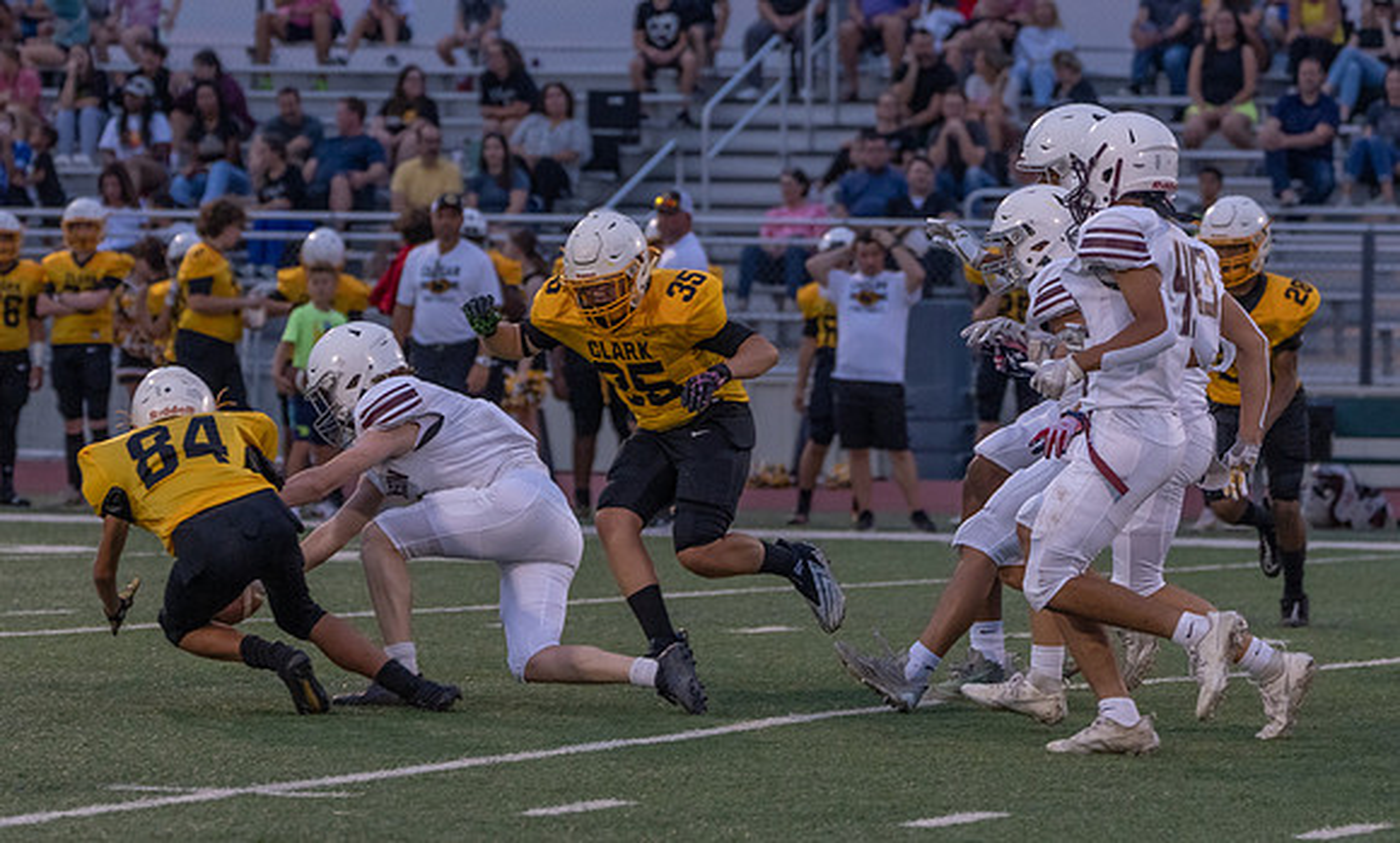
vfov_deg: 4.5
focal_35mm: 283
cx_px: 659
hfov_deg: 7.5
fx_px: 10704
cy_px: 416
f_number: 5.6
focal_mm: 198
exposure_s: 1/1000
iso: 3200
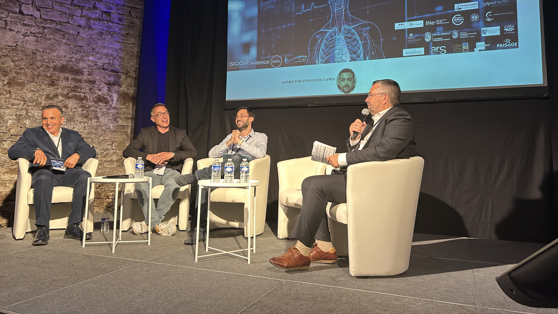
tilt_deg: +5.4
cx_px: 274
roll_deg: -0.5
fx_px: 429
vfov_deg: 39.8
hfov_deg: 66.1
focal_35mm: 29
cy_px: 108
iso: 125
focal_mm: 5.7
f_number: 1.5
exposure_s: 1/63
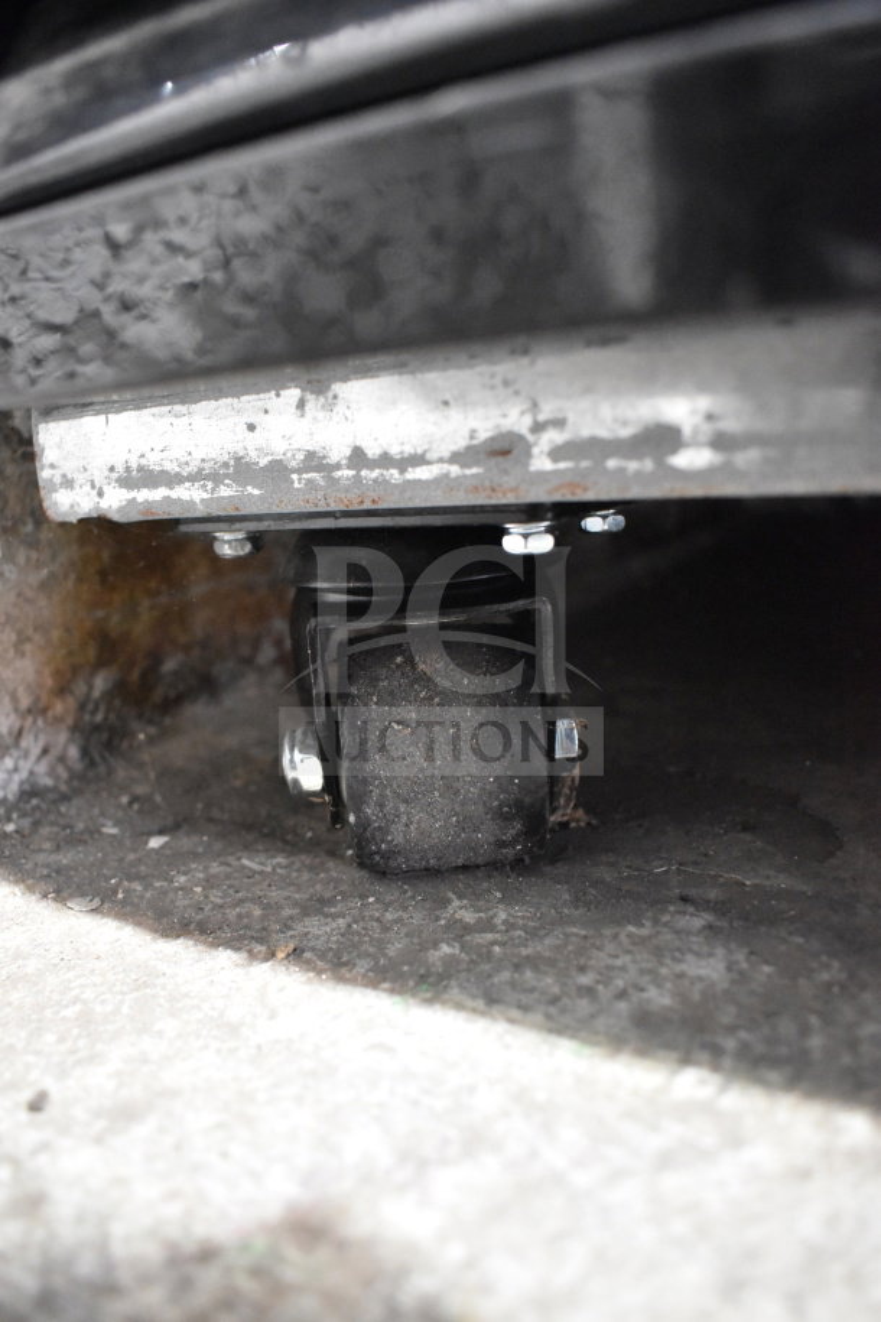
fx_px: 991
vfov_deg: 67.4
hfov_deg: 47.9
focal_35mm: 27
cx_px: 440
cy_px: 661
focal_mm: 18
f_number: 4.5
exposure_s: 1/80
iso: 6400
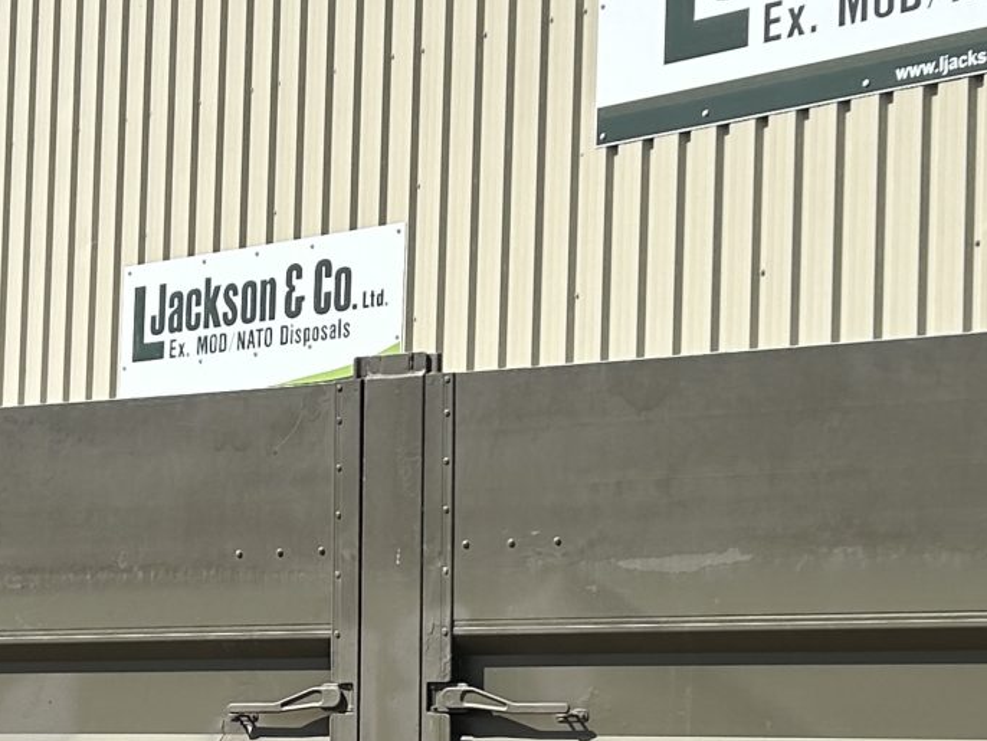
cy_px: 502
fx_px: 2767
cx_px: 427
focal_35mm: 97
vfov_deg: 15.2
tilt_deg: +3.1
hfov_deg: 20.2
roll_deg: -2.3
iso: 50
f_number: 1.5
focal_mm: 5.7
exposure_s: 1/5319
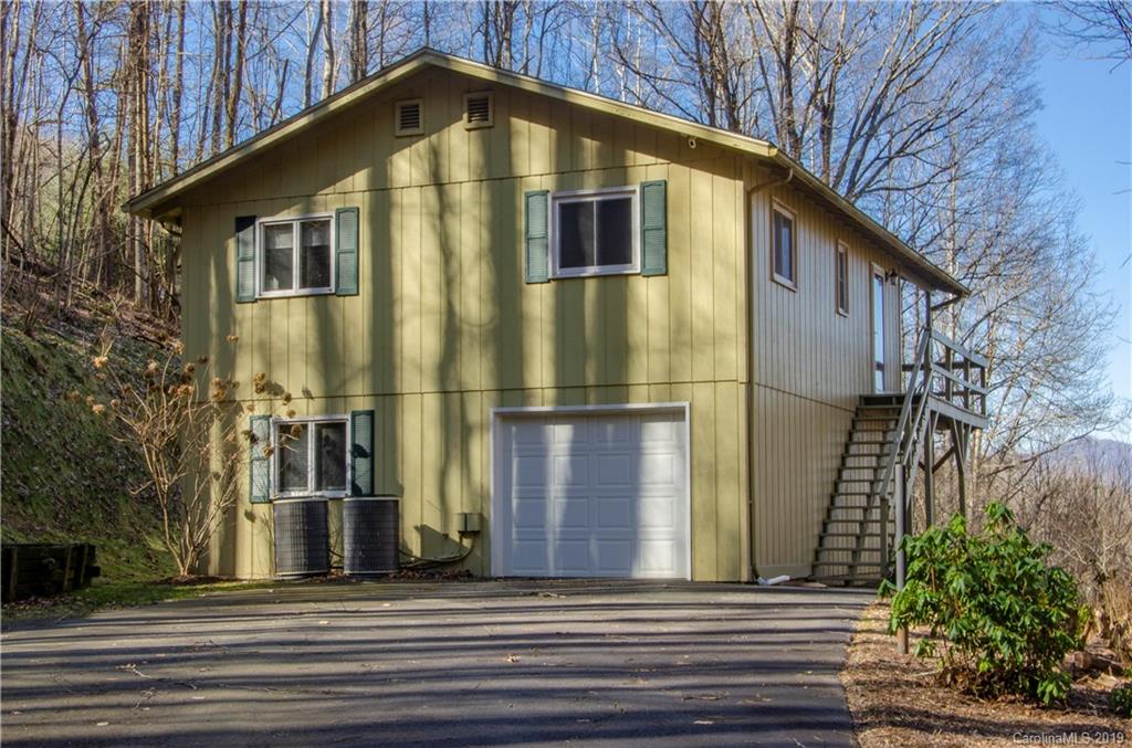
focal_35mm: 51
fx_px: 1599
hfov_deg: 39.0
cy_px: 374
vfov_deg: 26.3
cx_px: 566
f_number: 22
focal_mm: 34
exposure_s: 1/10
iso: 100
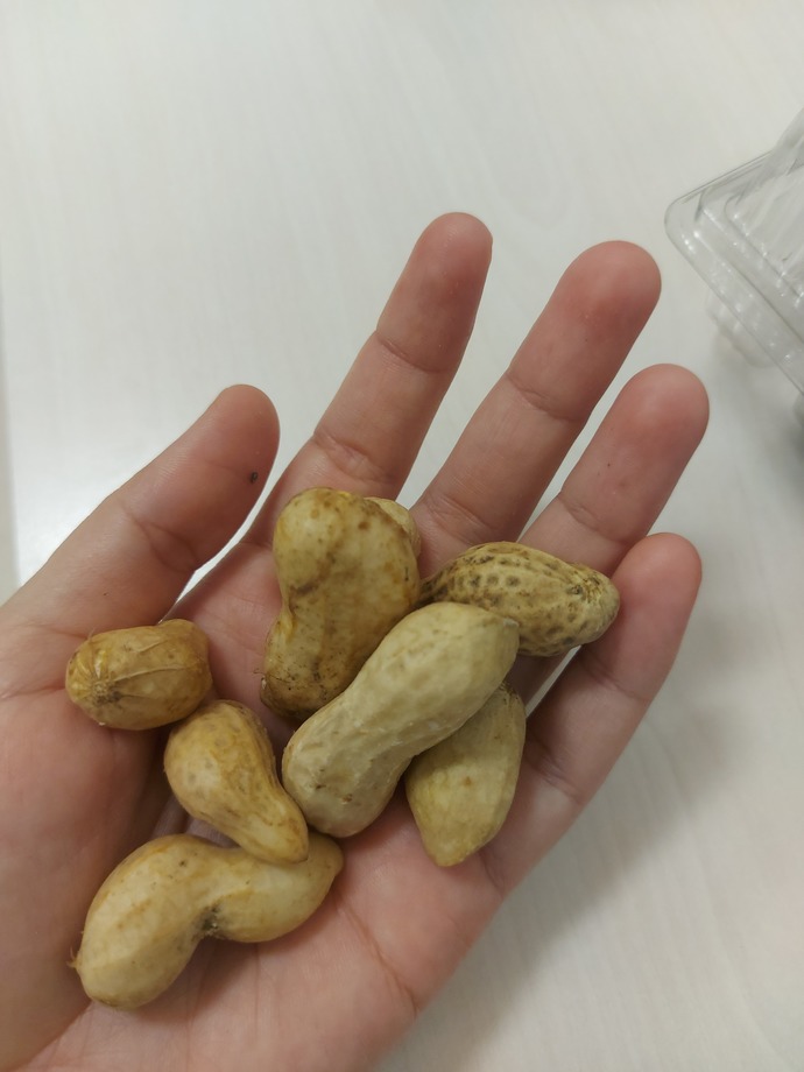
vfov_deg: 71.6
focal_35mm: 24
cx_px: 402
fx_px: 743
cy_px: 536
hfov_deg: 56.8
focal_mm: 5.23
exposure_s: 1/50
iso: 160
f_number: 1.8
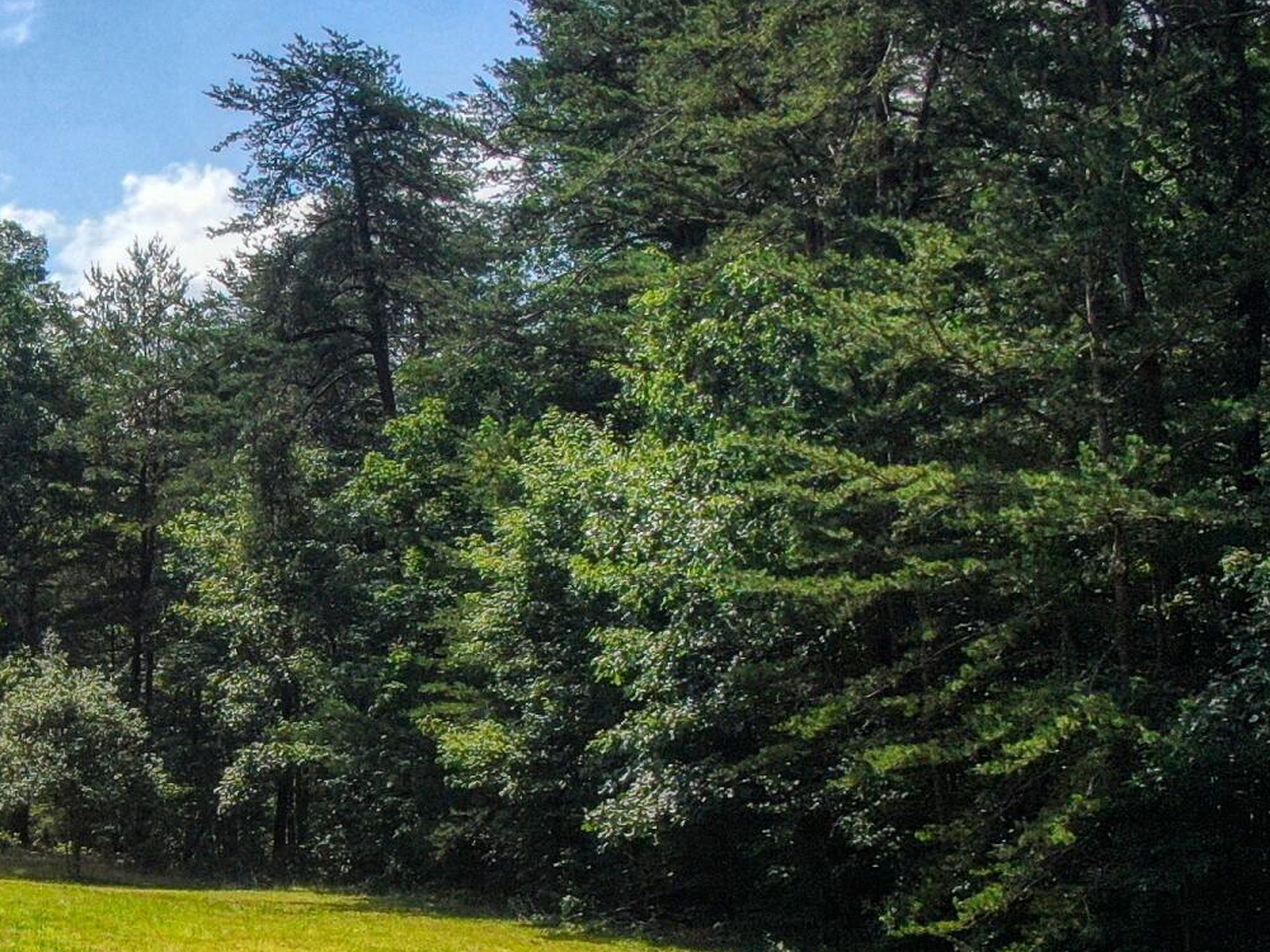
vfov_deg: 20.4
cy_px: 650
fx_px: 2642
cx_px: -34
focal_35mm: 72
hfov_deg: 25.5
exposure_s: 1/1600
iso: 100
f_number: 2.8
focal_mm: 4.4
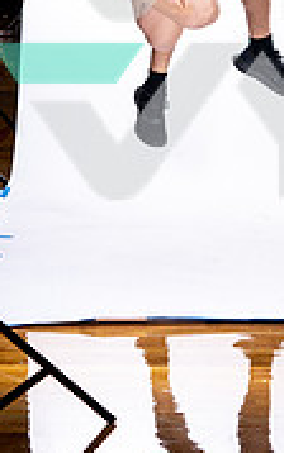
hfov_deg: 7.3
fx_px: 2215
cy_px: -56
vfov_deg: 11.5
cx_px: 370
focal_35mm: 179
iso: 400
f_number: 5.6
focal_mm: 70
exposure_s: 1/250
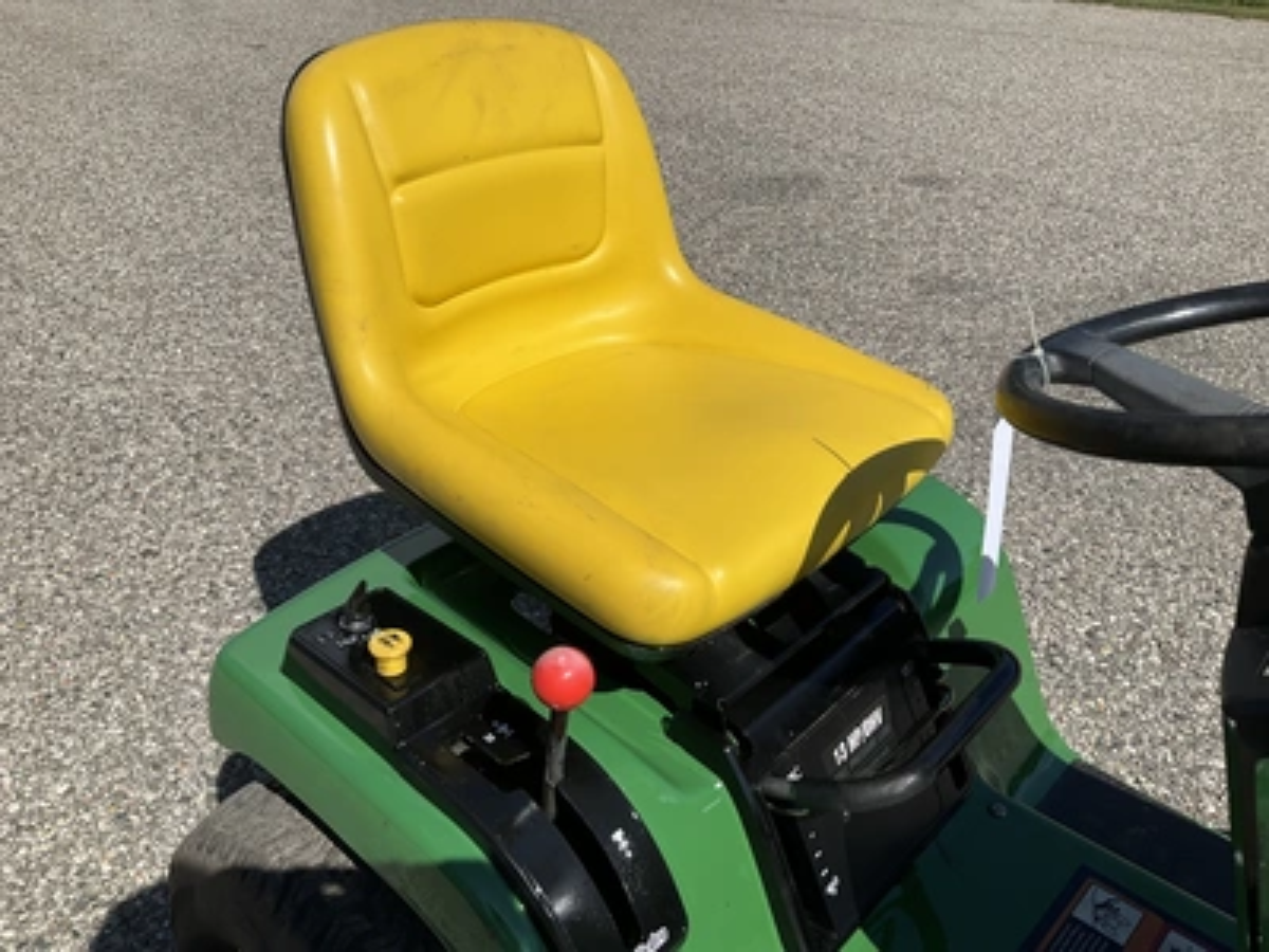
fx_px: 1063
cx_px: 634
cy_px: 476
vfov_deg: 48.2
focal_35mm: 29
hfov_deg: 61.7
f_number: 1.8
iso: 25
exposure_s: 1/3788
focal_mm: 3
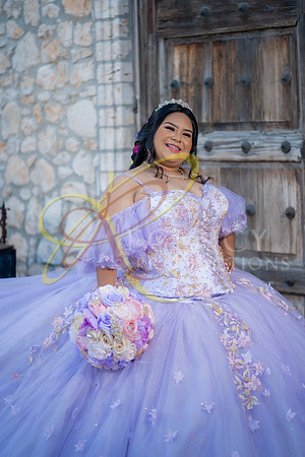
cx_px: 152
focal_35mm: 85
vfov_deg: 23.9
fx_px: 1080
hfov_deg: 16.1
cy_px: 228
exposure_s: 1/1250
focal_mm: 85
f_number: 1.8
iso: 125
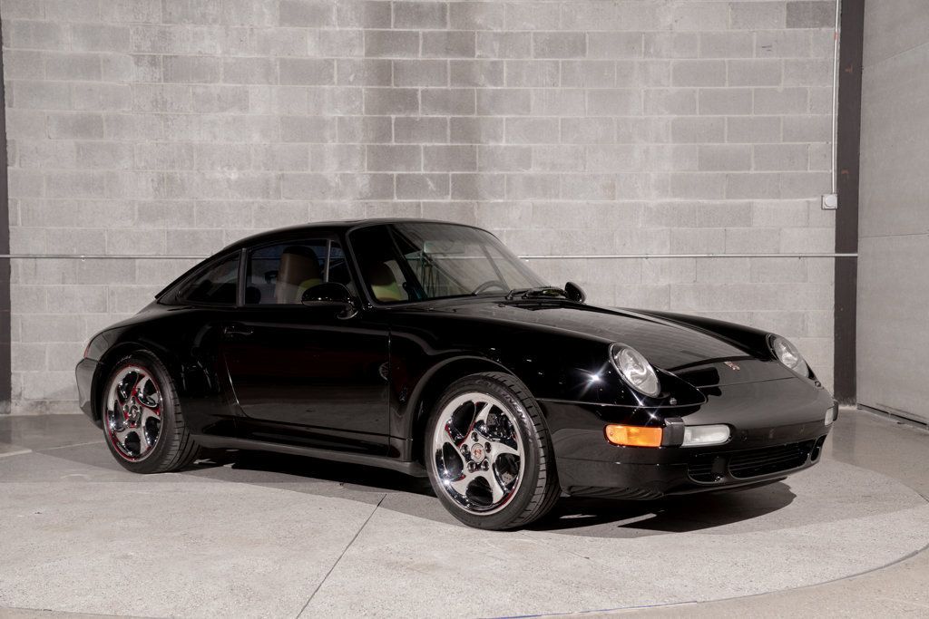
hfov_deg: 38.9
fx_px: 1316
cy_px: 310
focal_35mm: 51
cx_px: 464
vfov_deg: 26.5
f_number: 4.5
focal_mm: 51
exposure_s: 1/80
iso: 160
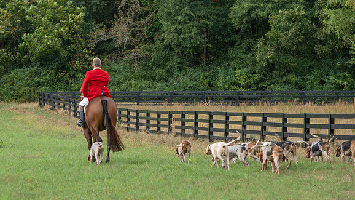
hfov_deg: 14.0
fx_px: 1440
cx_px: 140
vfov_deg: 7.9
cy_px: 116
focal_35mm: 153
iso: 100
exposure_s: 1/320
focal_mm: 120
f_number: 4
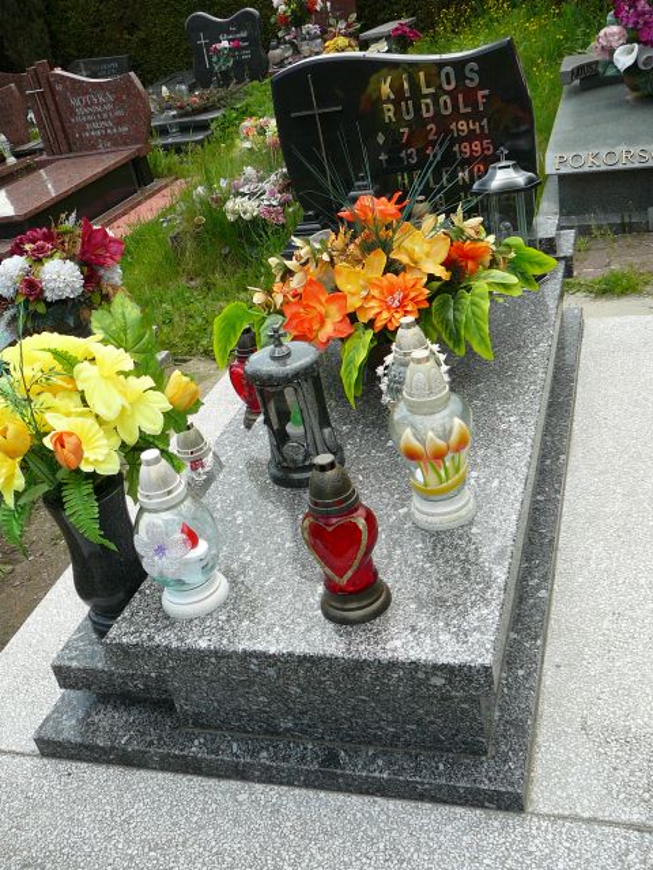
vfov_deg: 52.6
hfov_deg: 40.7
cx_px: 326
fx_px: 880
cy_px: 435
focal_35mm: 35
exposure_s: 1/500
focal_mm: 5.2
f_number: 2.8
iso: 80
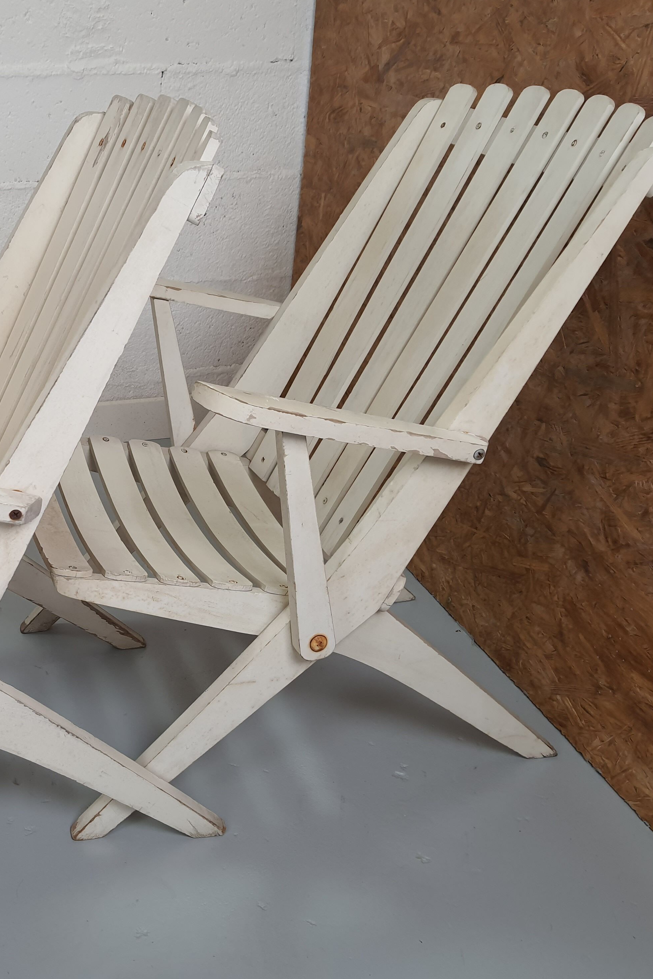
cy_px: 483
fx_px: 1007
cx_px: 88
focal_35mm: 37
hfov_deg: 34.3
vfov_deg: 51.9
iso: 80
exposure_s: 1/100
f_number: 1.7
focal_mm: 4.32
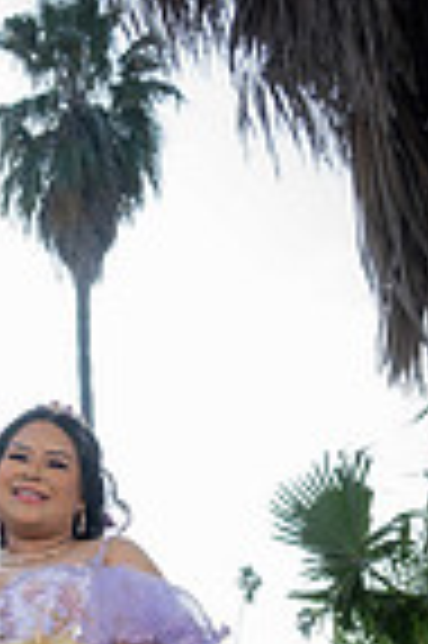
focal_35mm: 63
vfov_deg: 24.6
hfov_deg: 20.1
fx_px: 1126
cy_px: 973
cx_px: -95
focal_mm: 20
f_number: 2.8
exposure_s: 1/800
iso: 125
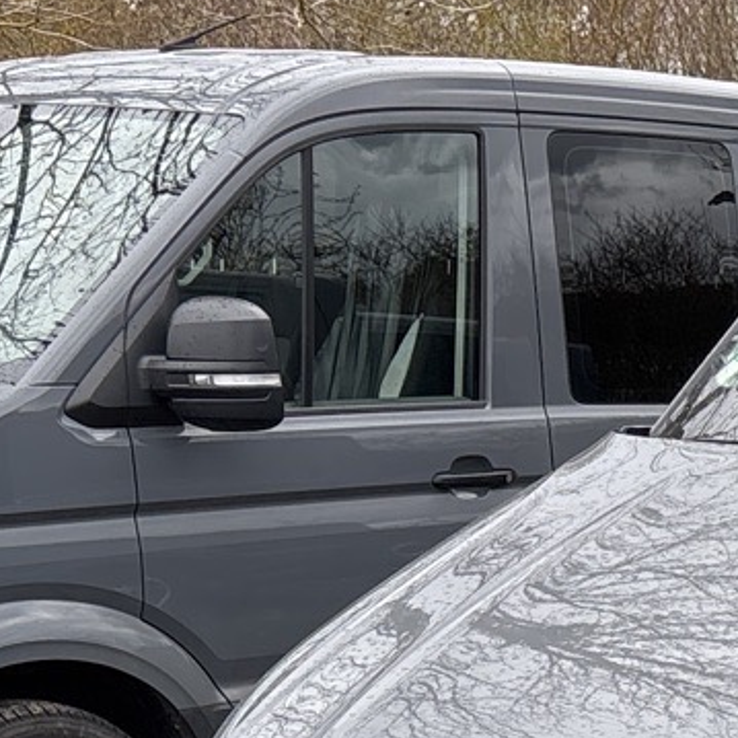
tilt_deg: -7.8
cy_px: 888
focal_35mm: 123
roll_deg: -1.3
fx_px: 2967
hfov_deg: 12.7
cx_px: 1398
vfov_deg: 13.8
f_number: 1.6
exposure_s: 1/844
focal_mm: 5.96
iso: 50
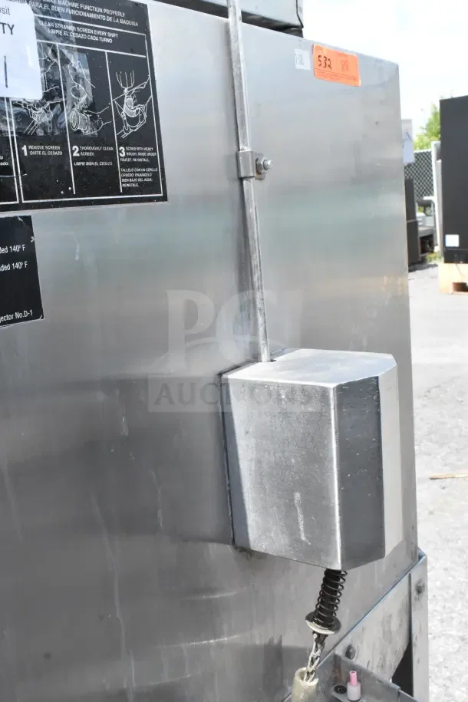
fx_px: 731
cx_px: 234
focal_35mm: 38
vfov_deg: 51.3
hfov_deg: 35.5
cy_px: 351
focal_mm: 25
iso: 6400
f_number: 18
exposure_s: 1/1250
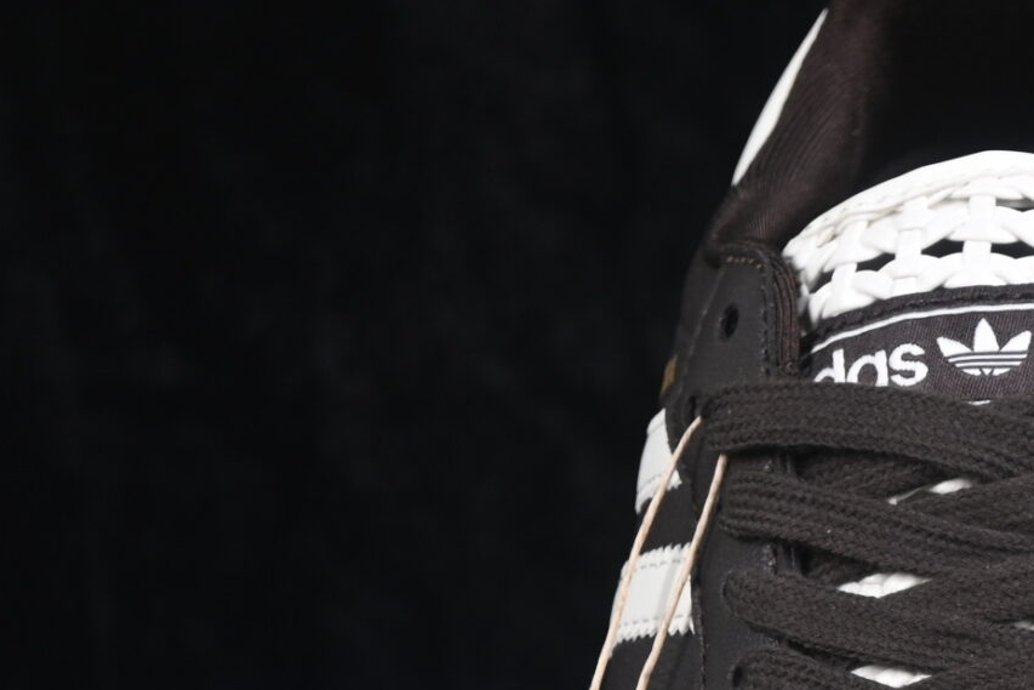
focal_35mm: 225
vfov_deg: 6.1
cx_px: 1233
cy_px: 839
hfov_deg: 9.0
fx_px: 6463
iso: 160
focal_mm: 50
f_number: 6.3
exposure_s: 1/60
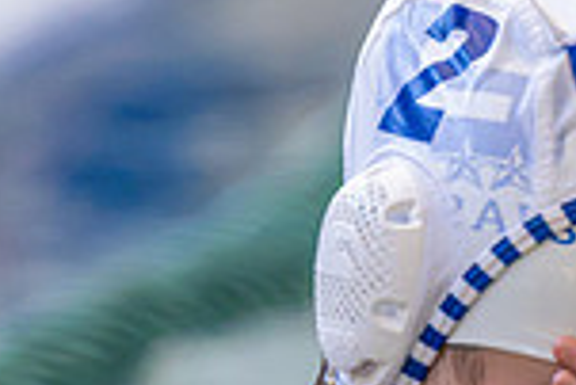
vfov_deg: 1.5
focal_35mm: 920
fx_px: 14734
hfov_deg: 2.2
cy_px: 578
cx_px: 465
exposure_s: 1/1000
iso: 25600
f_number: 4
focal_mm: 240
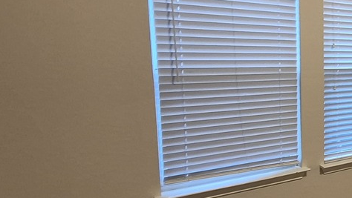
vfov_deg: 27.7
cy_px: 96
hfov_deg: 34.2
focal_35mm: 43
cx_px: 455
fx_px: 401
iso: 200
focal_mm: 1.74
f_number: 2.2
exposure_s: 1/60
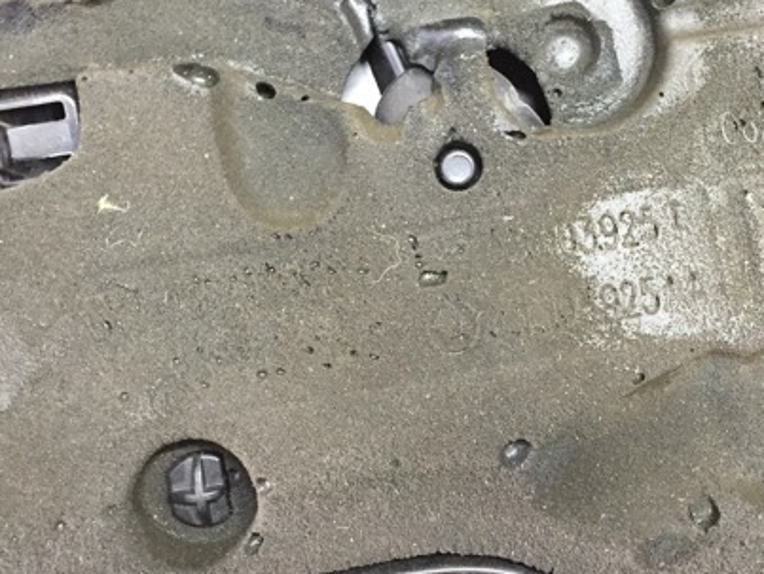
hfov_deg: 41.0
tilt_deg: -61.0
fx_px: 1016
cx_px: 459
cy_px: 260
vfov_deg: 31.5
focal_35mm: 46
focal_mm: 4.15
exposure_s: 1/17
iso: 250
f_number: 2.2
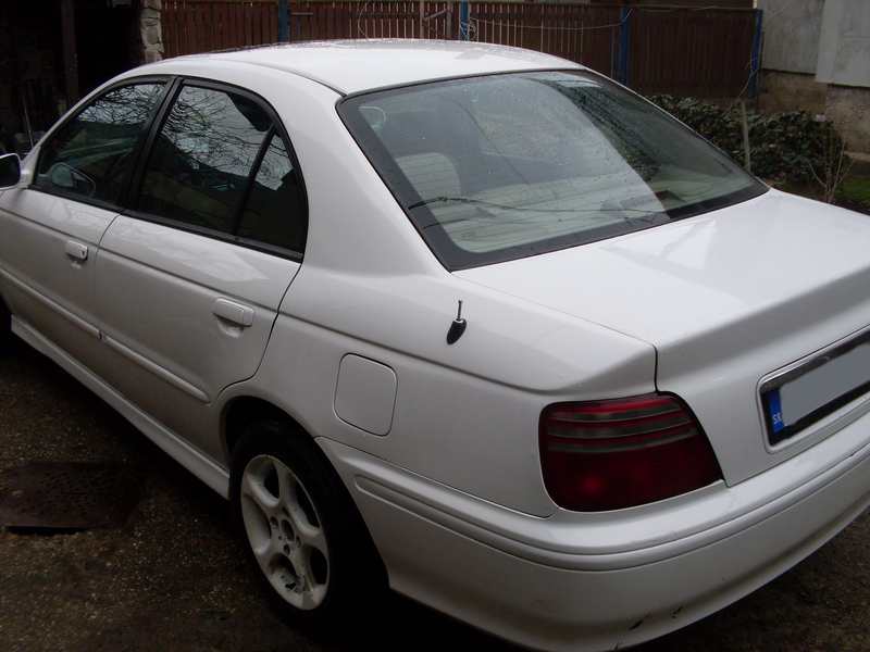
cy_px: 326
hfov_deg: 49.0
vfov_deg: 37.7
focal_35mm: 38
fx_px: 955
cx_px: 435
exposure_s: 1/180
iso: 80
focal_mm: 6.3
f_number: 2.8
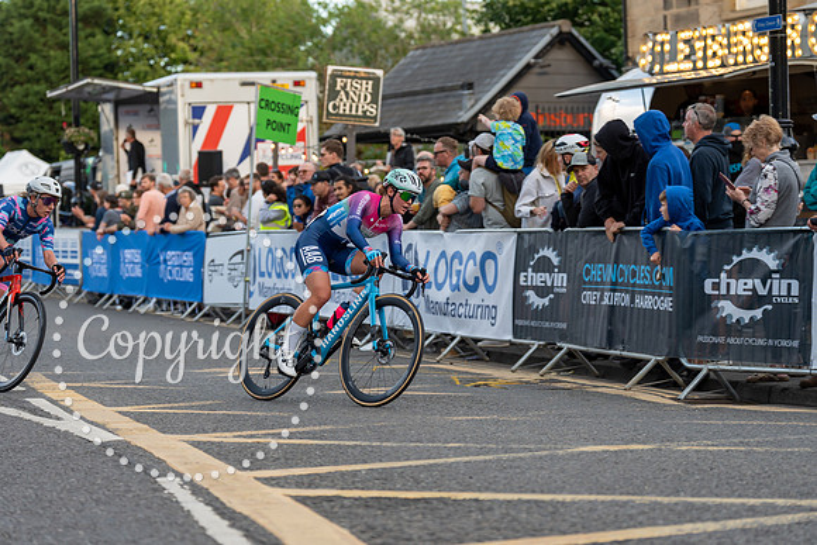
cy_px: 272
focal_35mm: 95
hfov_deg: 21.5
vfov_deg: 14.4
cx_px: 408
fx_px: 2156
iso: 500
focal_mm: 95
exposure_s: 1/800
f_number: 3.2
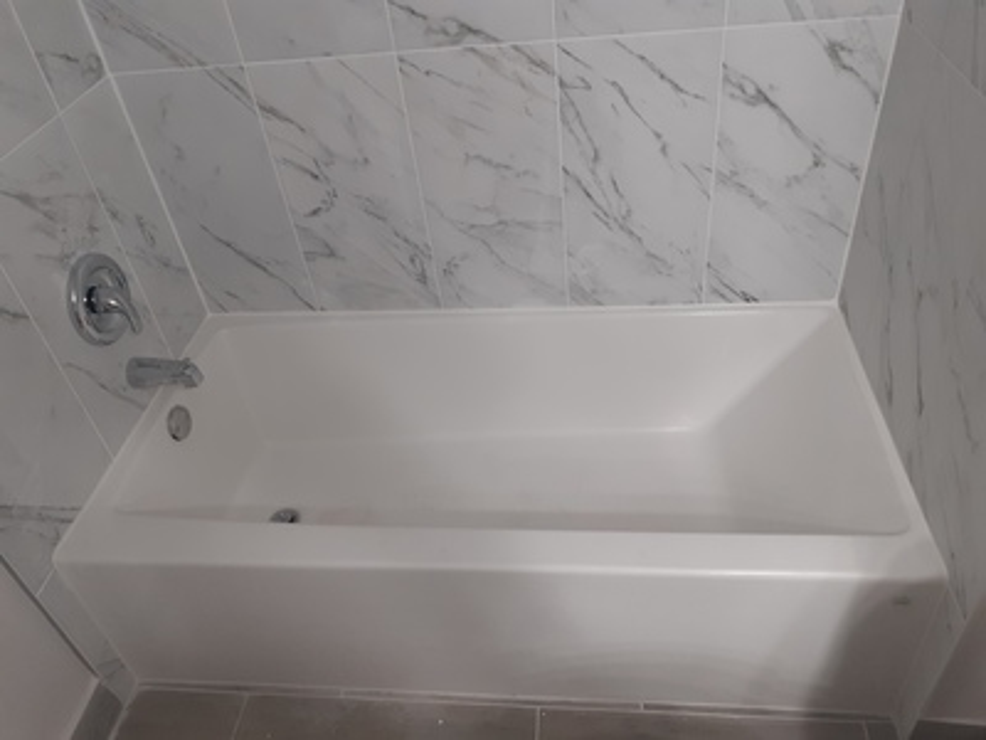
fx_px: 769
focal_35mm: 27
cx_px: 493
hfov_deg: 65.3
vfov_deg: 51.4
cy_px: 370
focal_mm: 3.6
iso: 80
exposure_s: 1/60
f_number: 1.9
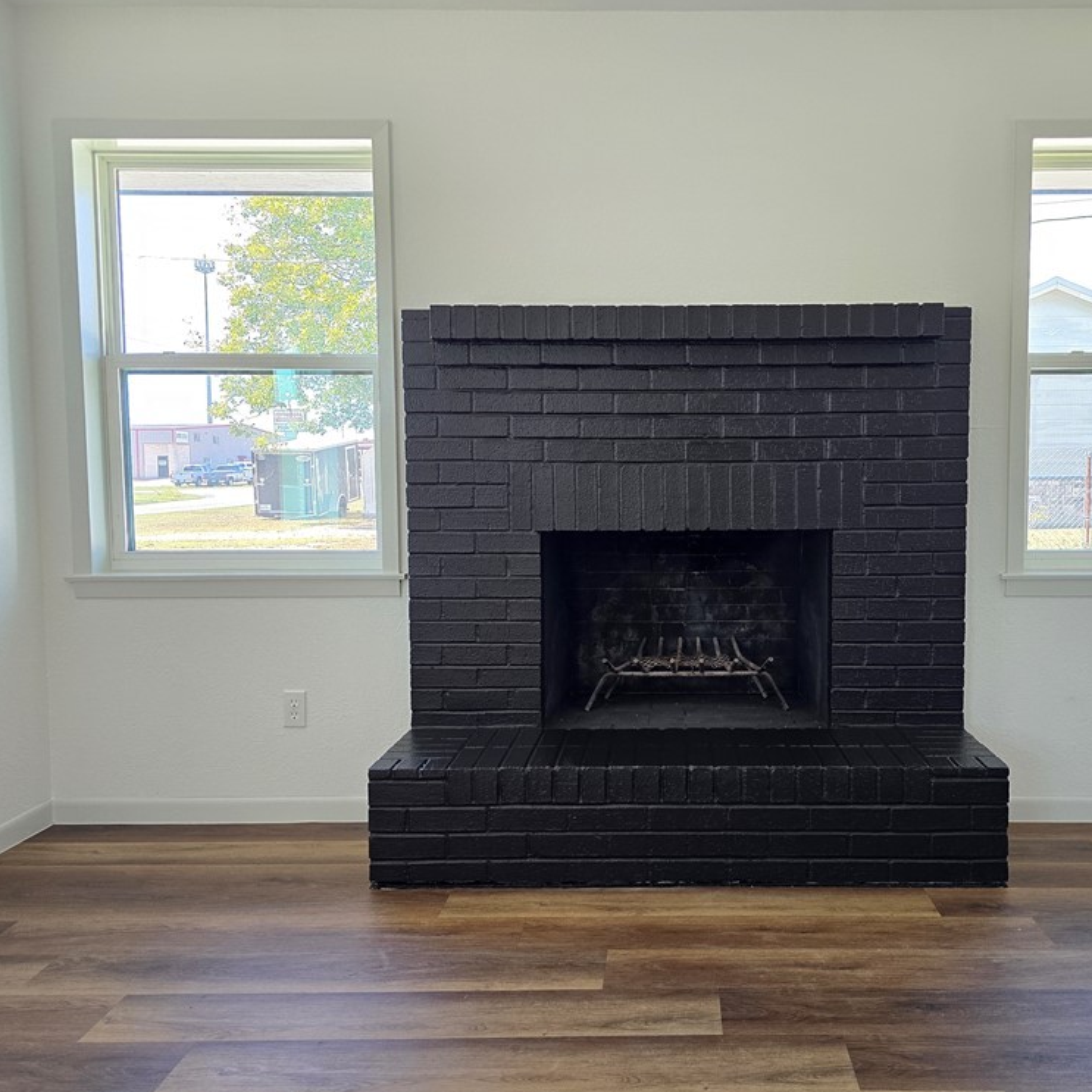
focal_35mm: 28
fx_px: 999
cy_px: 550
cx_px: 653
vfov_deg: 57.3
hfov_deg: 56.9
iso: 160
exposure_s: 1/180
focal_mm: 6.3
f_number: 1.7
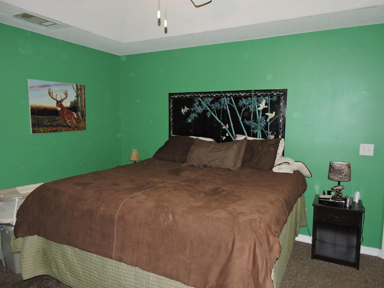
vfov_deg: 56.8
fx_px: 266
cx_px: 192
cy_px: 144
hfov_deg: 71.6
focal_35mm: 24
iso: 200
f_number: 3.3
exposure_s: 1/30
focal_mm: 4.3
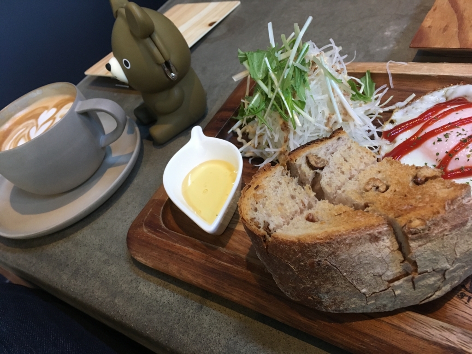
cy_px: 177
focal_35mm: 29
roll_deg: +26.6
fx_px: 395
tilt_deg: -41.6
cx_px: 236
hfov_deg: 61.7
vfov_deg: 48.2
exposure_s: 1/30
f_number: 2.2
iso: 125
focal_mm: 4.15
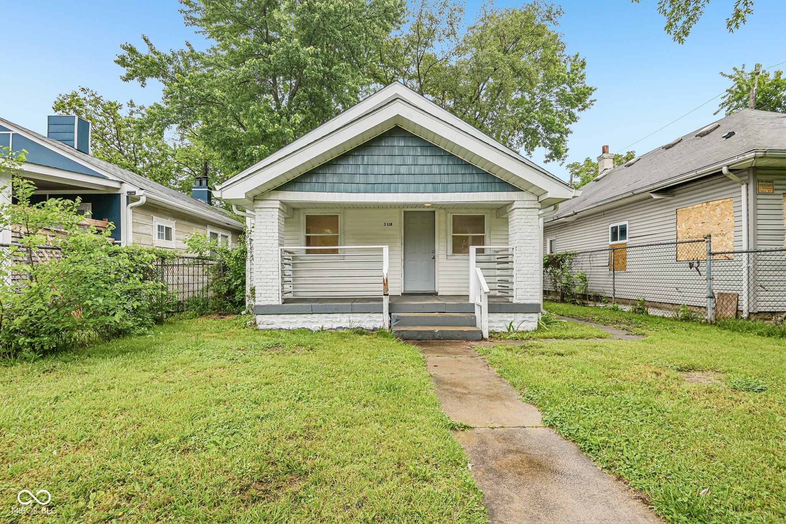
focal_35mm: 16
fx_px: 349
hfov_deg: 96.7
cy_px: 262
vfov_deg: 73.7
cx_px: 393
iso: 100
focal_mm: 16
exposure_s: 1/40
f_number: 8
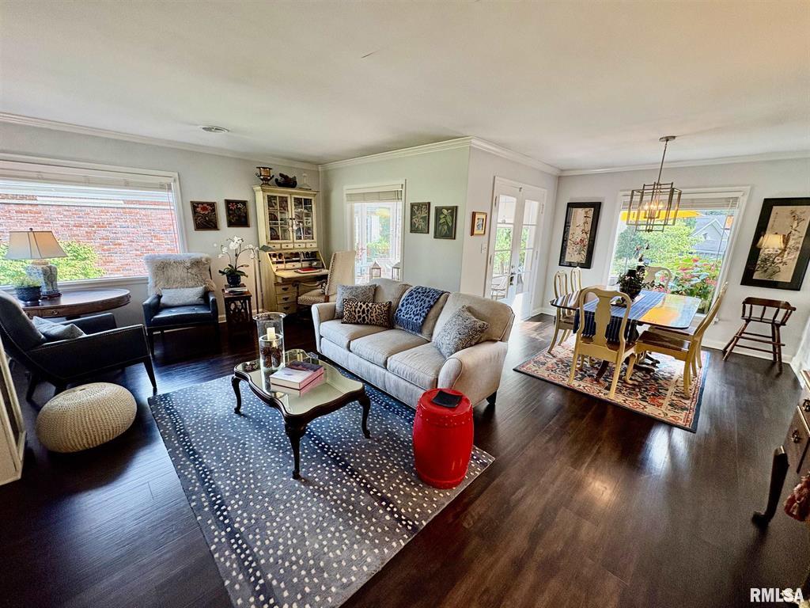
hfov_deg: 102.1
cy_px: 304
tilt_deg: -13.8
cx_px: 405
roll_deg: -1.2
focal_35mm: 14
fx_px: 328
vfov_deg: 85.7
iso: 200
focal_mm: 2.22
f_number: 2.2
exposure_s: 1/120
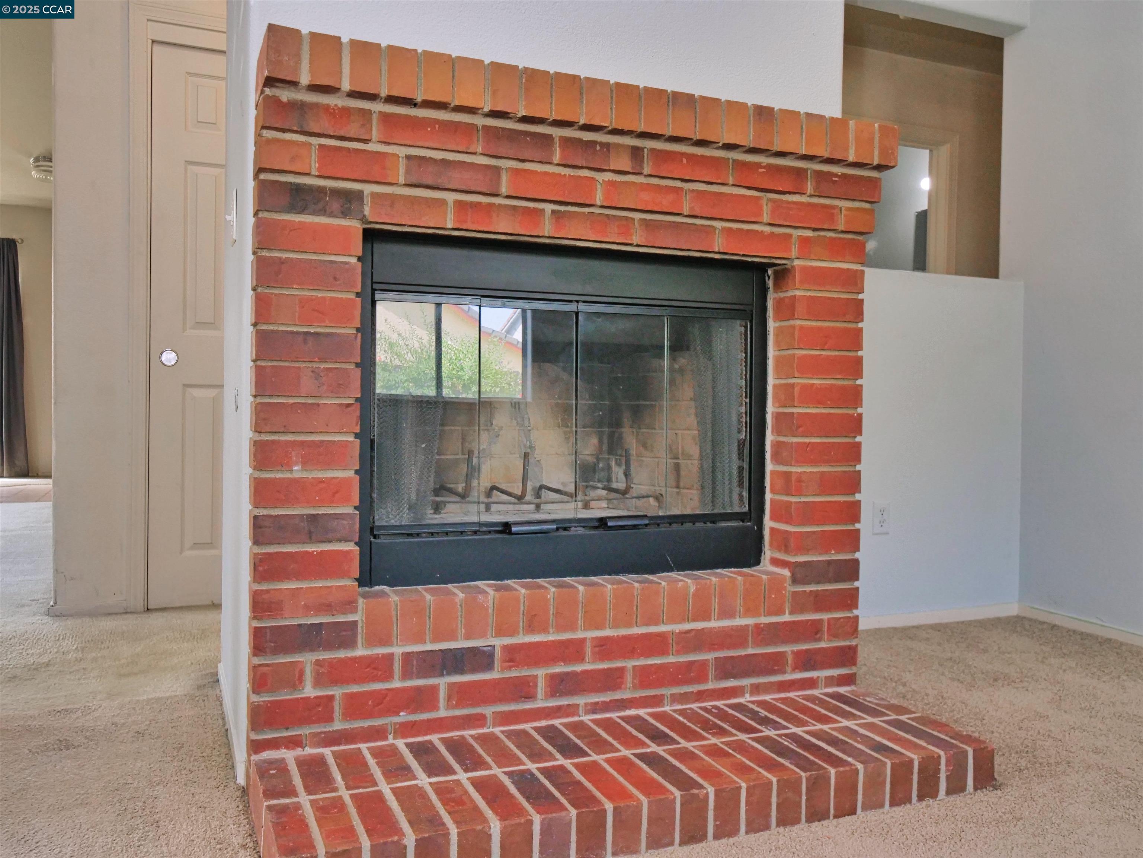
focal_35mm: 28
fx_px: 925
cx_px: 572
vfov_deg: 49.7
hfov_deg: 63.4
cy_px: 429
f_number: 4.5
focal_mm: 14
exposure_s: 1/160
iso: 800
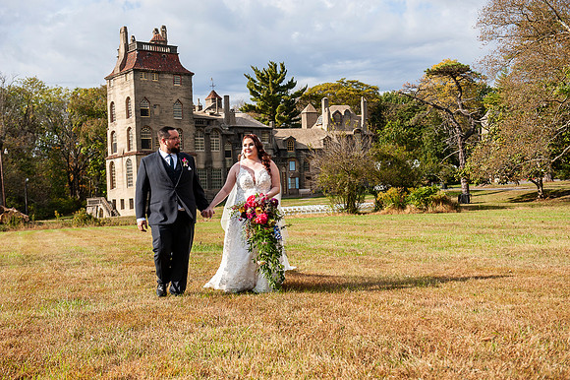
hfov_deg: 41.1
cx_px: 285
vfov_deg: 28.0
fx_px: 760
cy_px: 190
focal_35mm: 48
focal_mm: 48
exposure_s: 1/640
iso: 200
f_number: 5.6
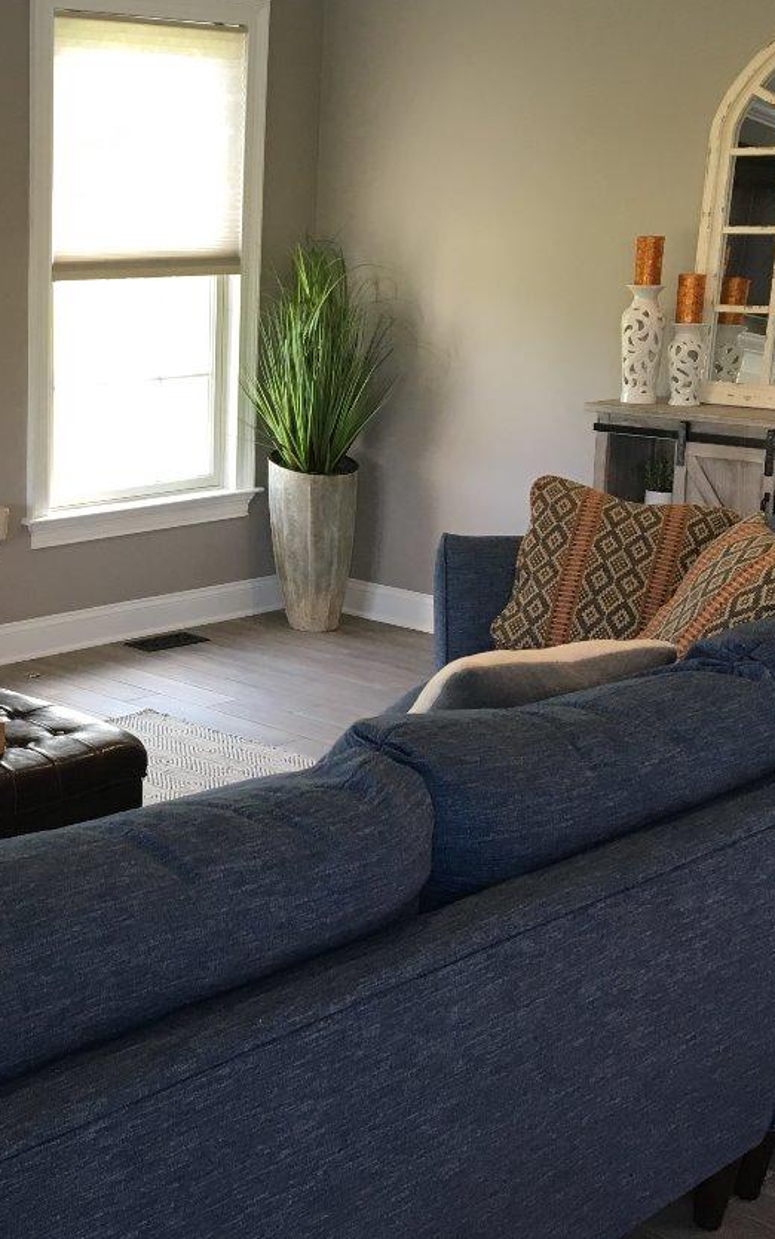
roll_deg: -0.2
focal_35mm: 53
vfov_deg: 38.1
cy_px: 512
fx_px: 1791
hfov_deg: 23.4
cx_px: 1
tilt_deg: -9.2
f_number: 2.2
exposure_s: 1/30
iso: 40
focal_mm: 4.15
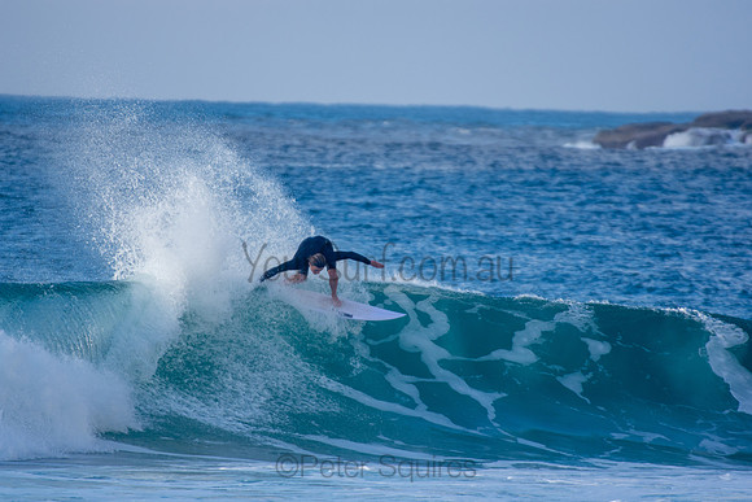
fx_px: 15670
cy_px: 251
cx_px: 376
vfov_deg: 1.8
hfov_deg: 2.7
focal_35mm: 750
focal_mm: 500
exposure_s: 1/640
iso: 200
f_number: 5.6
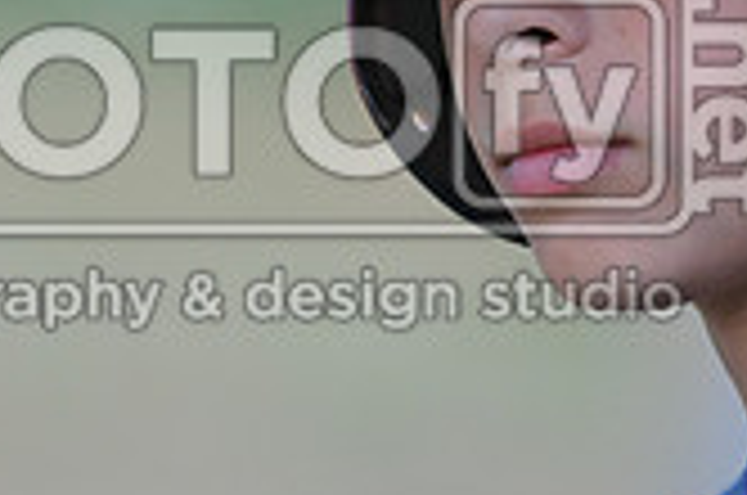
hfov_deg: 1.3
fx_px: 32660
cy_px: 133
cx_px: 198
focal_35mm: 1577
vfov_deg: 0.9
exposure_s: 1/800
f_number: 4
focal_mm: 300
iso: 800
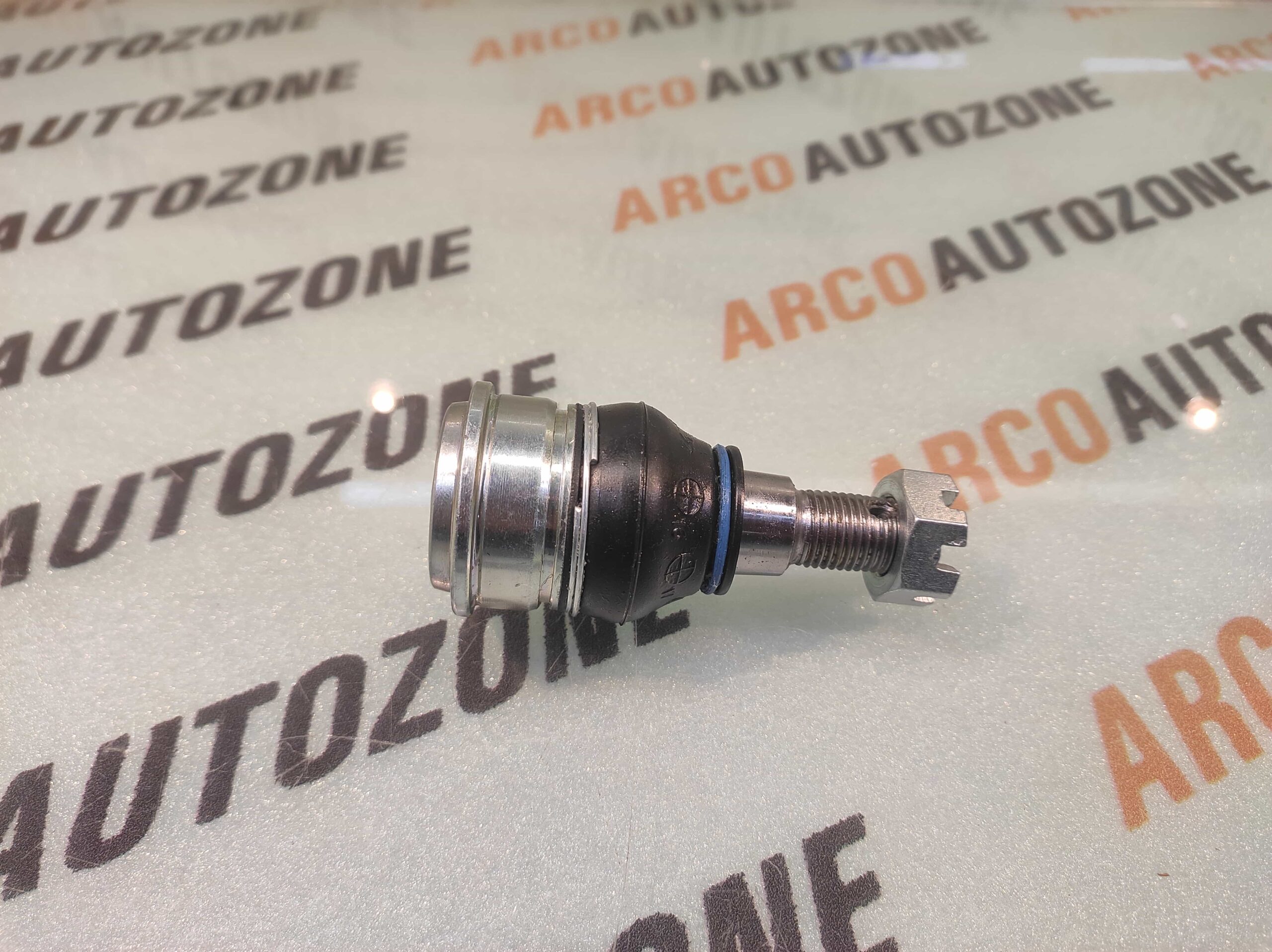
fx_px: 624
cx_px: 636
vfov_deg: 74.7
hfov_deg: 91.1
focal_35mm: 17
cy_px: 476
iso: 232
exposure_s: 1/50
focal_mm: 4.74
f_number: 1.79
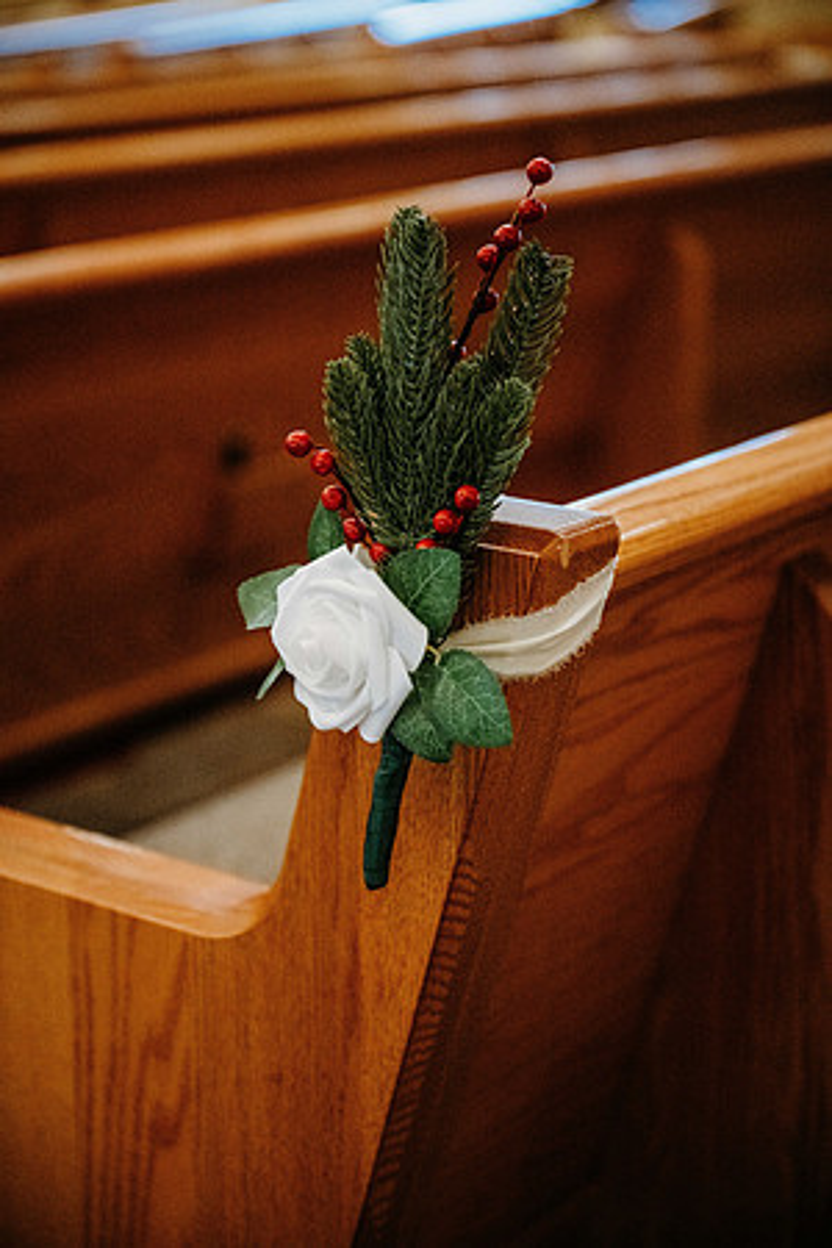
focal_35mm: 70
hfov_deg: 19.5
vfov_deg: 28.8
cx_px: 416
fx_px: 2426
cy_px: 624
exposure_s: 1/500
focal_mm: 70
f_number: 2.8
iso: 2000
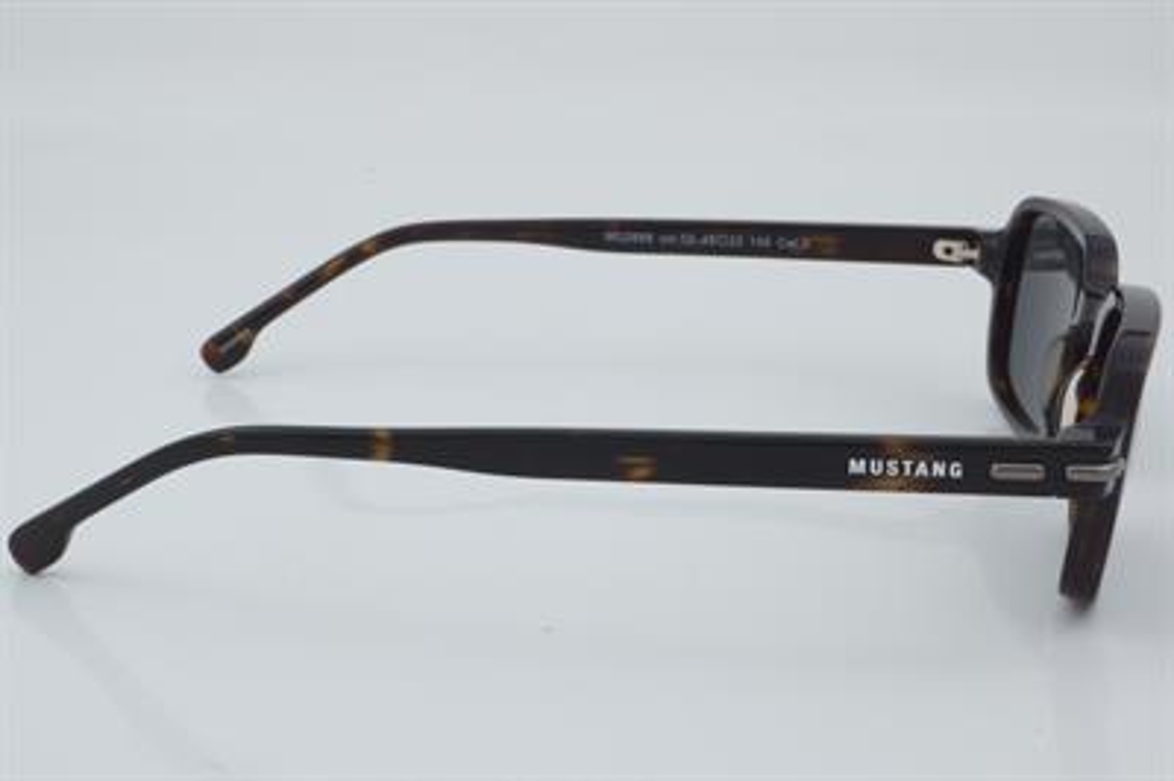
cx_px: 587
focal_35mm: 68
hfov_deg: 29.9
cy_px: 390
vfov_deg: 20.1
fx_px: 2199
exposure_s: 1/4
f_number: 29
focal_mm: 45
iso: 100
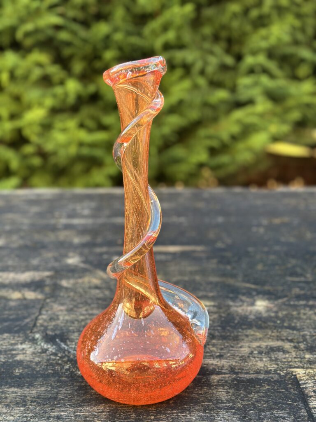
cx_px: 158
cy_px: 211
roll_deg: +0.3
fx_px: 584
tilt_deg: -16.4
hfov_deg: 30.3
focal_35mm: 48
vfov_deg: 39.7
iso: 125
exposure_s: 1/99
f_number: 1.78
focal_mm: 6.86
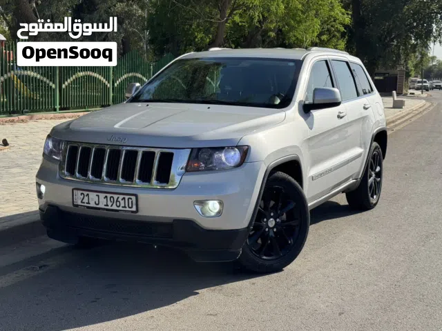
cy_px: 166
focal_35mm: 48
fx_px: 613
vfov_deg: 30.3
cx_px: 221
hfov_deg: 39.7
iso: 64
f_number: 1.78
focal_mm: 6.76
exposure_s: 1/3610
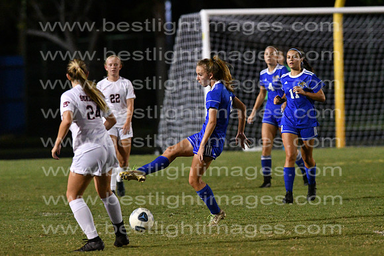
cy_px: 128
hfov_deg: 4.6
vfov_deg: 3.1
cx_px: 192
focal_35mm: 450
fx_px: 4801
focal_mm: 300
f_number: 3.5
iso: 10000
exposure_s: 1/640
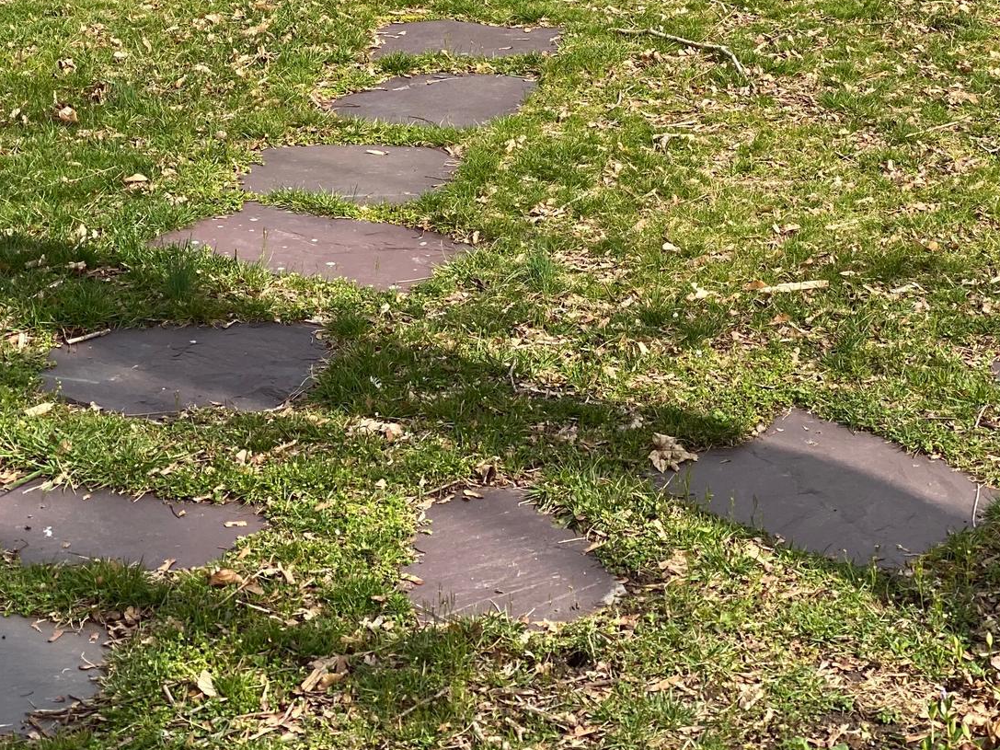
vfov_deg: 14.9
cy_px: 77
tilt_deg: -15.5
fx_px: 2831
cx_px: 675
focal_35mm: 98
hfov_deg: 20.0
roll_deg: +0.0
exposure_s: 1/959
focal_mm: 6
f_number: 2
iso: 20
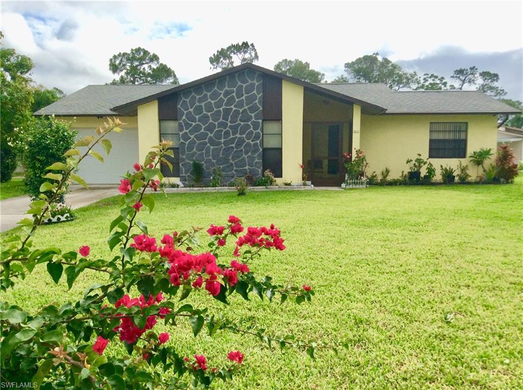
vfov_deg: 44.0
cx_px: 262
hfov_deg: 56.9
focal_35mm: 32
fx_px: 483
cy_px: 195
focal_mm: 3.3
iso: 32
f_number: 2.4
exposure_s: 1/1634
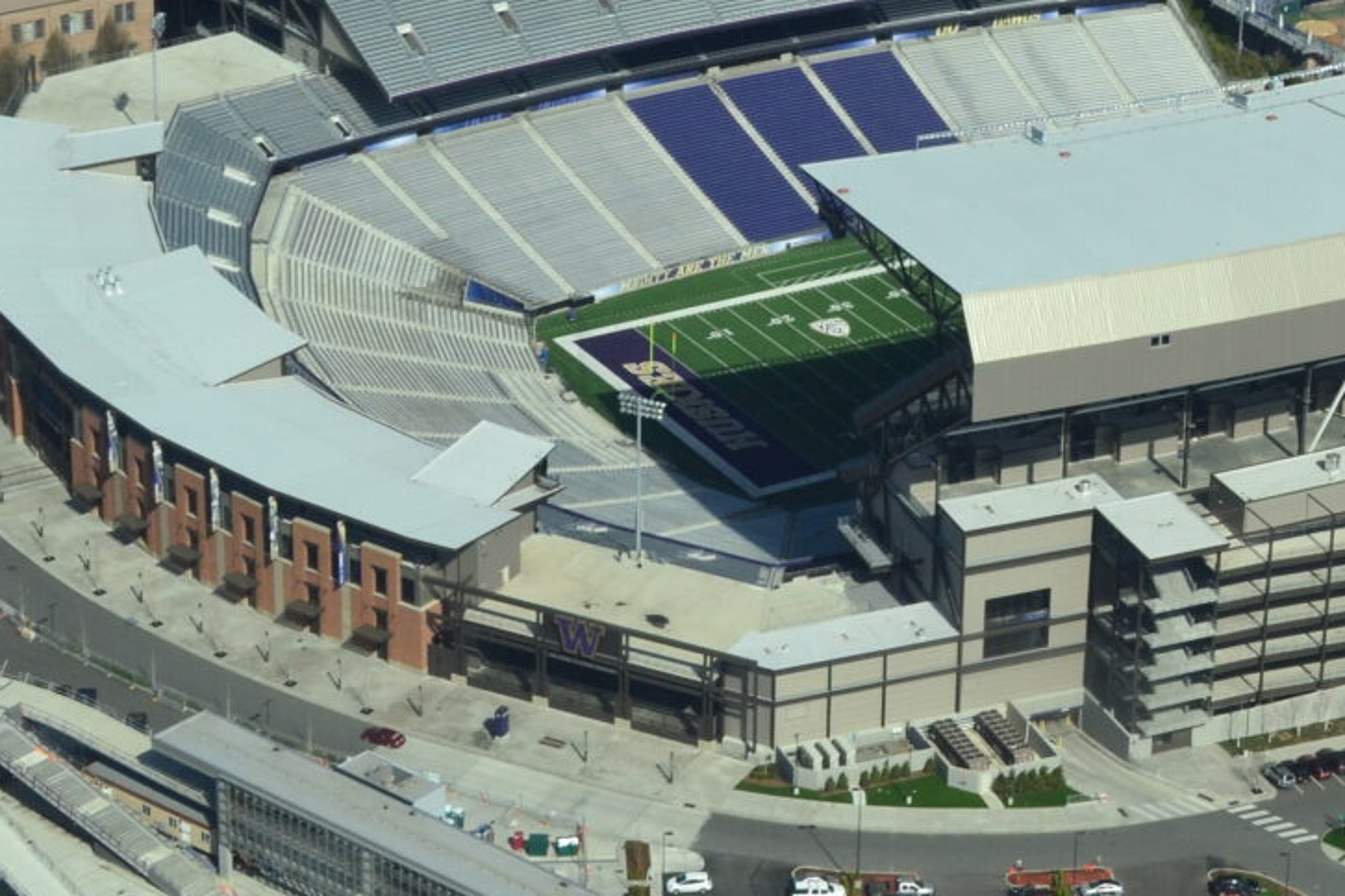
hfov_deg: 17.9
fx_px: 4147
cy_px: 257
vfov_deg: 12.3
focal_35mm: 111
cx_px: 1412
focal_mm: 28
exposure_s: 1/400
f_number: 11
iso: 400
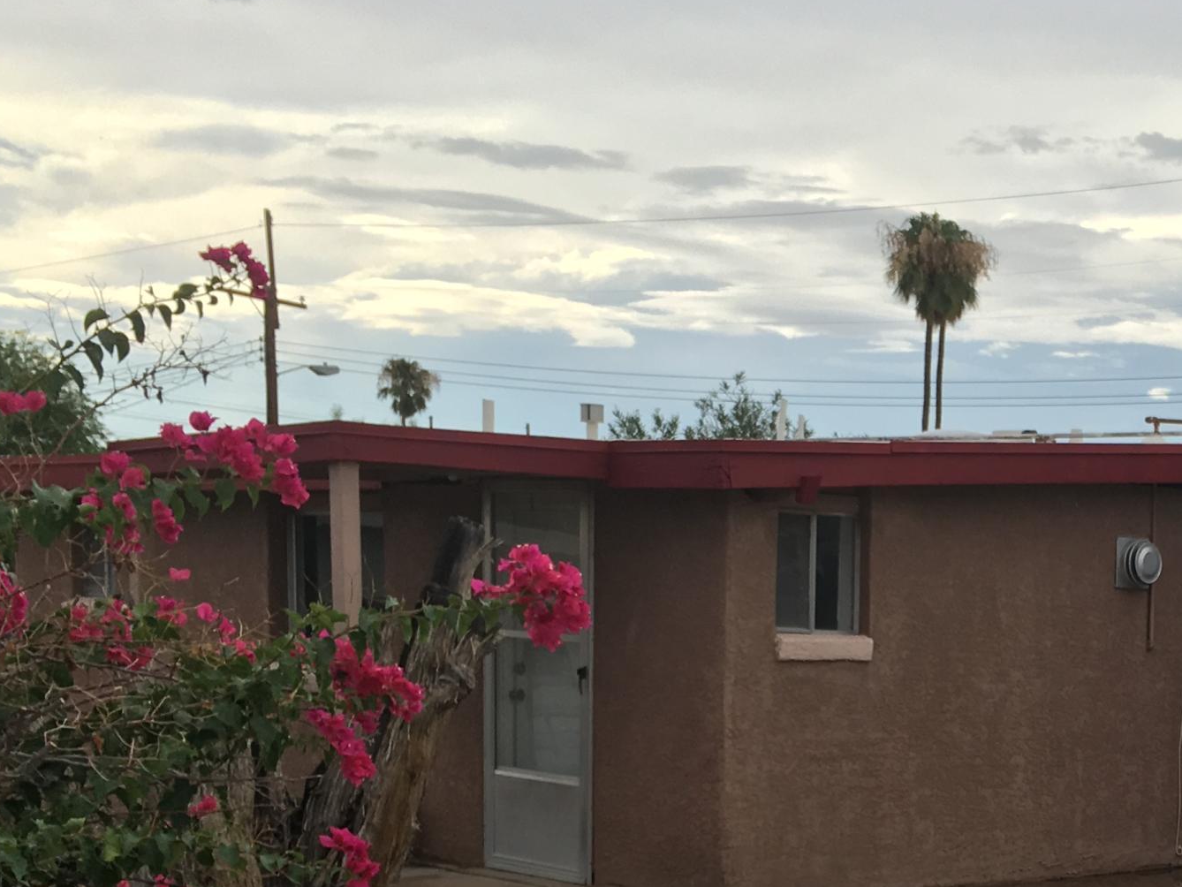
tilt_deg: -7.9
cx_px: 1160
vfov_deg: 21.7
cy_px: 915
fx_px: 2220
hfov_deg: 28.2
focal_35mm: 65
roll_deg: -1.7
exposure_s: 1/686
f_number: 2.2
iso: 25
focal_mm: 4.15
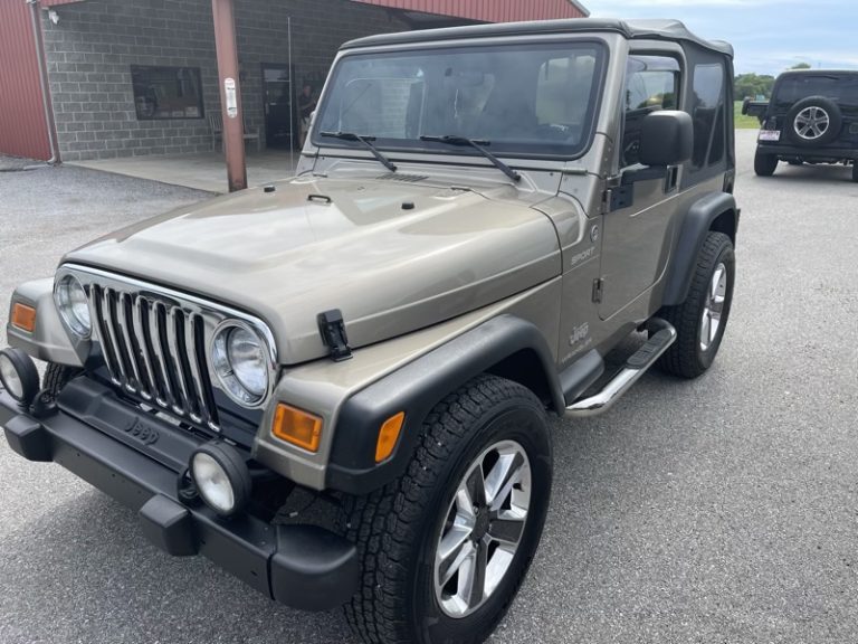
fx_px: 644
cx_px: 429
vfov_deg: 53.1
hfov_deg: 67.3
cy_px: 322
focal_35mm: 26
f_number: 1.6
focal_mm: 5.1
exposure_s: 1/2165
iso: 32
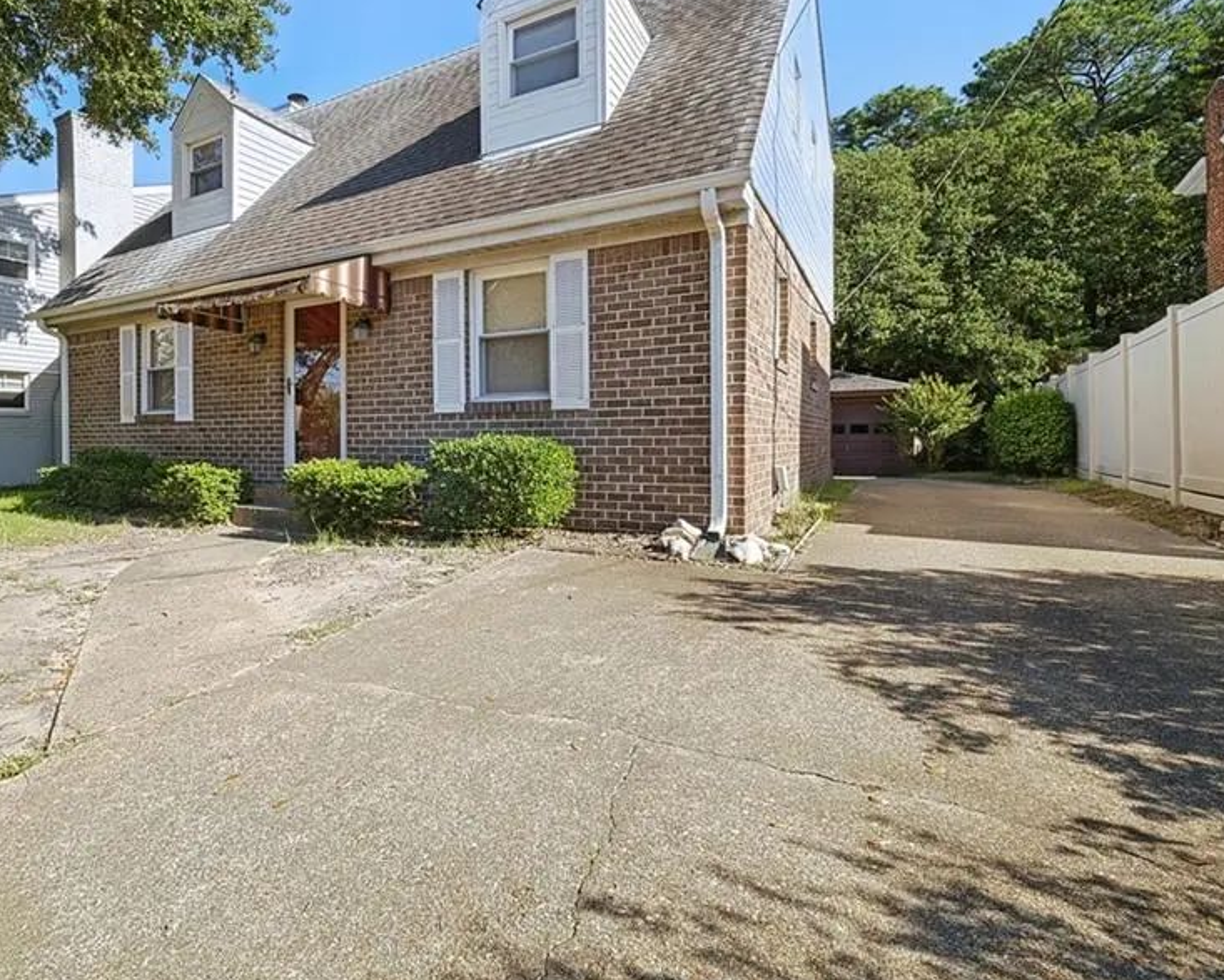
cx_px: 441
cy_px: 432
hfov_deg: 85.3
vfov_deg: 74.6
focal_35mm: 18
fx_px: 640
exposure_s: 1/80
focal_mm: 9
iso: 250
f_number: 10
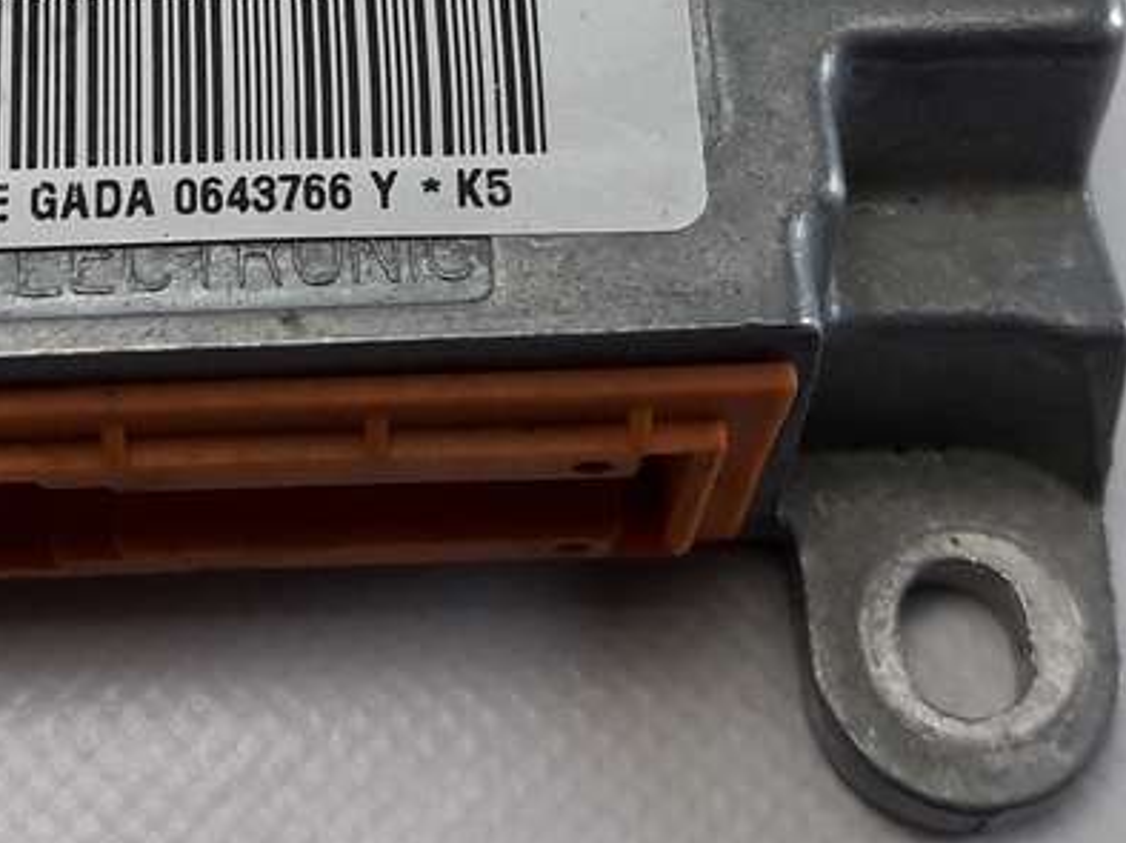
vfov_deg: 16.1
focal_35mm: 88
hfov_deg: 21.9
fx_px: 2861
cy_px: -151
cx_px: 200
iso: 64
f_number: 1.9
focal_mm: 3.7
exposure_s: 1/100
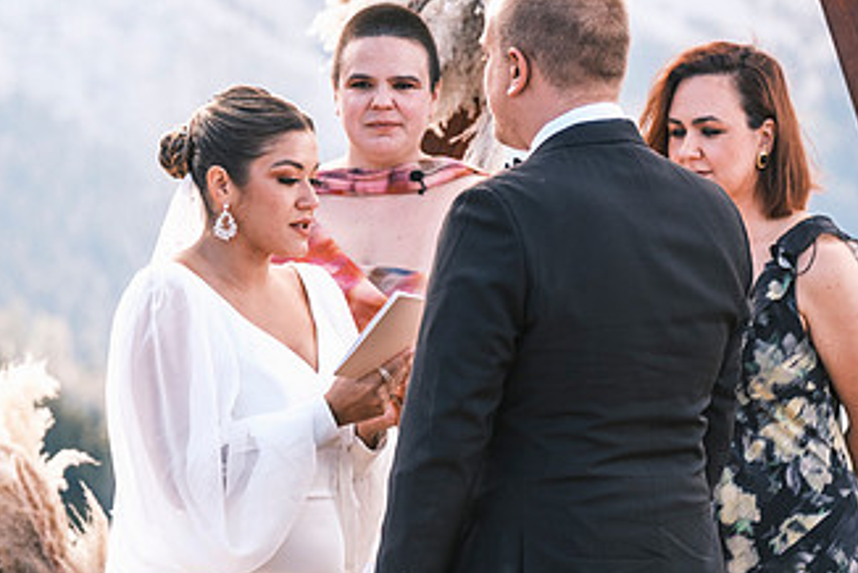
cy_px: 293
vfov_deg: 6.4
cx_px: 424
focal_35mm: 215
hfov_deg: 9.6
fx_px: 5129
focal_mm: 80.4
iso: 400
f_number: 2.8
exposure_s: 1/550
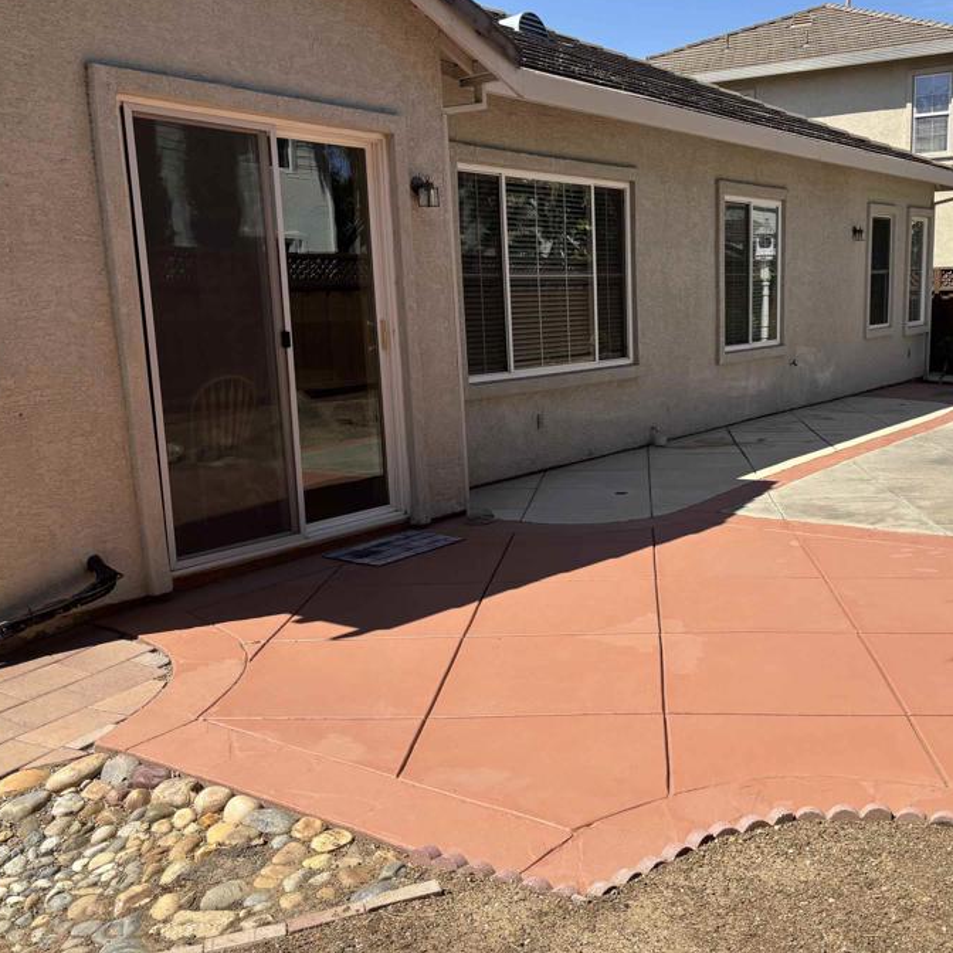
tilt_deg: -11.5
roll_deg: +1.1
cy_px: 502
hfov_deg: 46.2
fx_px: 1090
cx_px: 662
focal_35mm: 35
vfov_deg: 47.2
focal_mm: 5.96
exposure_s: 1/3021
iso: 50
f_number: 1.6
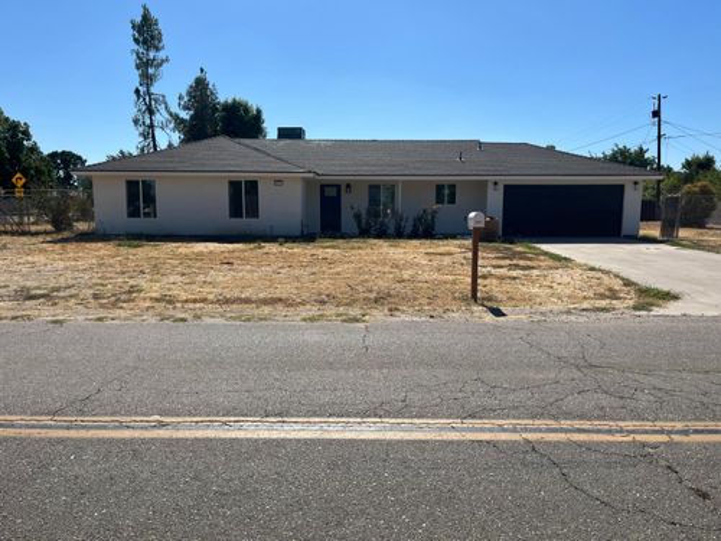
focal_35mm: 26
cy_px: 270
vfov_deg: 53.1
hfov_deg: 67.3
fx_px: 542
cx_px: 360
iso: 50
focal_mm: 5.1
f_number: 1.6
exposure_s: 1/5556
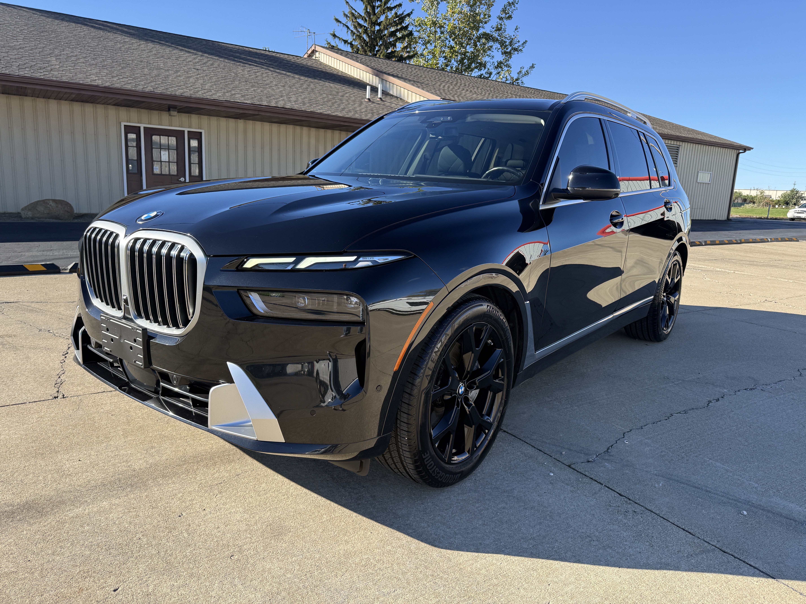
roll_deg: -2.1
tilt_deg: -10.5
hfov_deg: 71.6
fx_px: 559
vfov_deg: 56.8
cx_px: 403
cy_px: 302
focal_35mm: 24
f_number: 1.78
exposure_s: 1/2000
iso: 100
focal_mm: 6.76
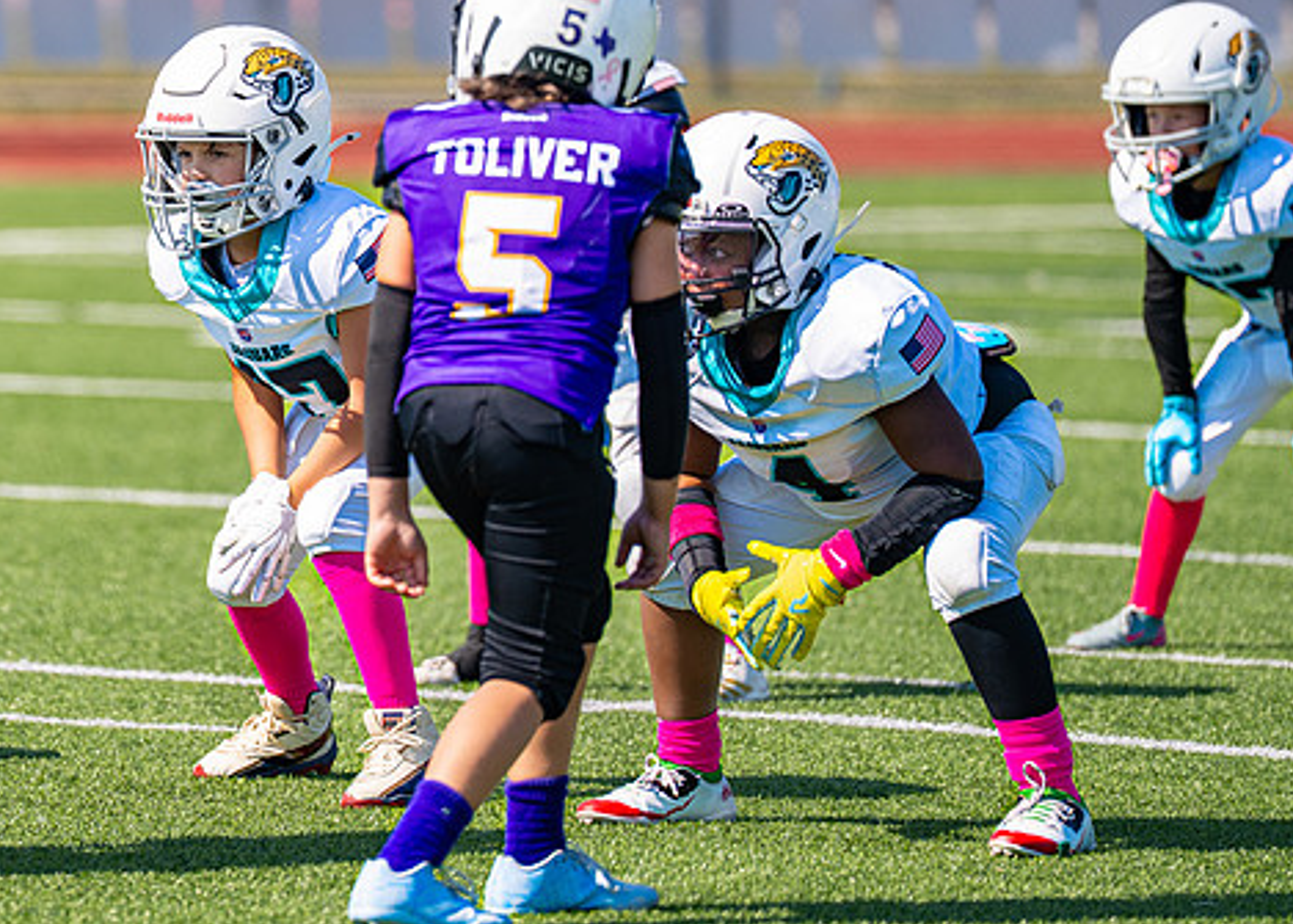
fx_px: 12743
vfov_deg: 4.1
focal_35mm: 347
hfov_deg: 5.8
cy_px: 268
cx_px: 175
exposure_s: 1/1600
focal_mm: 200
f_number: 2.8
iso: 100
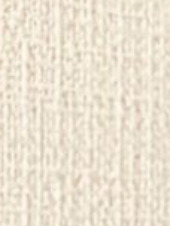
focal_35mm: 189
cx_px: 552
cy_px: 439
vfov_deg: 9.8
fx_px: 1238
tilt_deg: -5.9
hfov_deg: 6.9
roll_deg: -2.8
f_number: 1.8
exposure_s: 1/40
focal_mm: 3.99
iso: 400
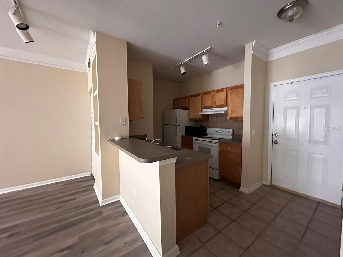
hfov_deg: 102.1
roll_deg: -0.2
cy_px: 128
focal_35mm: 14
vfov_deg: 85.7
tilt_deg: -2.7
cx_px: 172
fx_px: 139
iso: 1600
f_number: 2.2
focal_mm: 2.22
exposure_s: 1/46
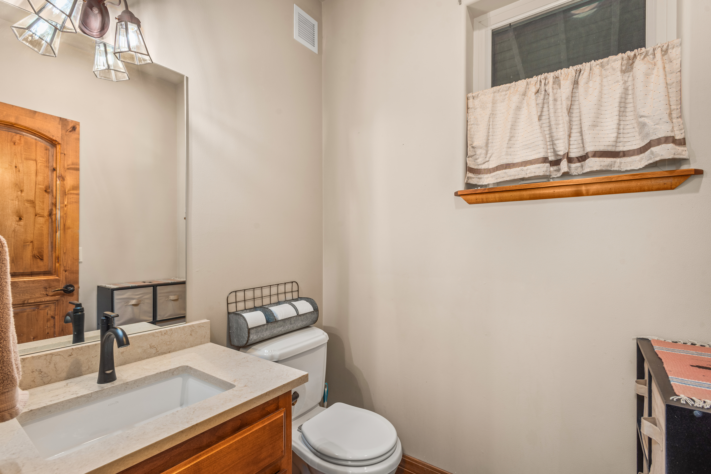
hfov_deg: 93.3
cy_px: 237
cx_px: 356
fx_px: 336
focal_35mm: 17
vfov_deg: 70.5
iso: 400
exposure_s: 1/2
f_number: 9
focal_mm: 17
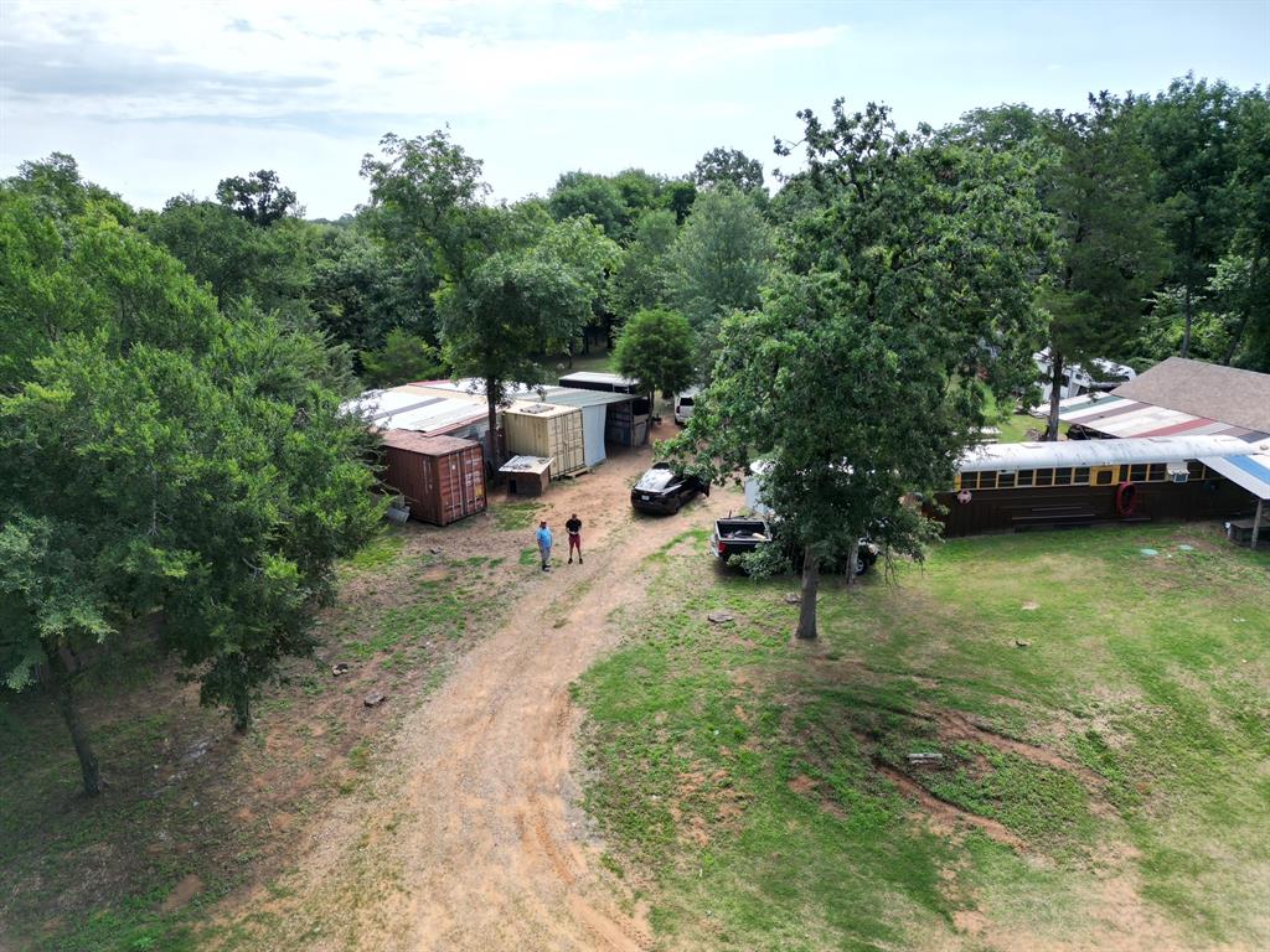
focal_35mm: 24
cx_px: 635
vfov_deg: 56.8
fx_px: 881
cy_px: 476
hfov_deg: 71.6
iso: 110
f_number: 1.7
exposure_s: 1/2500
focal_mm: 6.72
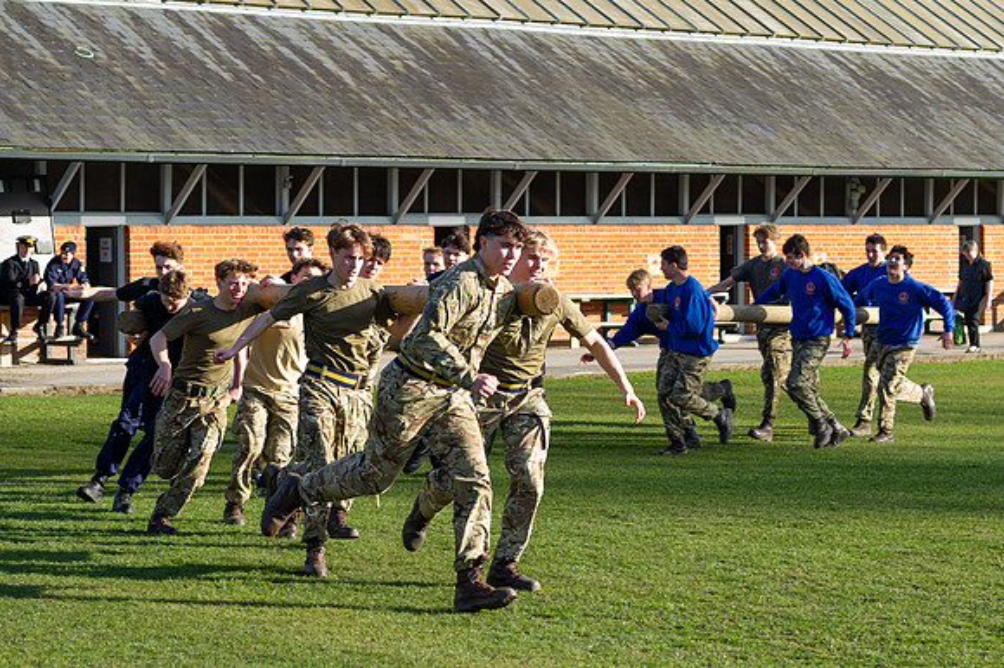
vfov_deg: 12.2
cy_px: 299
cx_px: 525
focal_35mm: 112
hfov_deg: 18.2
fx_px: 3125
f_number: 4.5
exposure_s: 1/500
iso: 125
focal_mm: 70
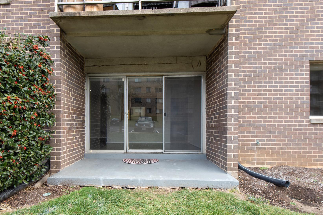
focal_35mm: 20
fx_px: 179
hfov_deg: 83.5
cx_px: 138
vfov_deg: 61.6
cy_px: 123
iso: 200
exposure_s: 1/50
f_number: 8
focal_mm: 16
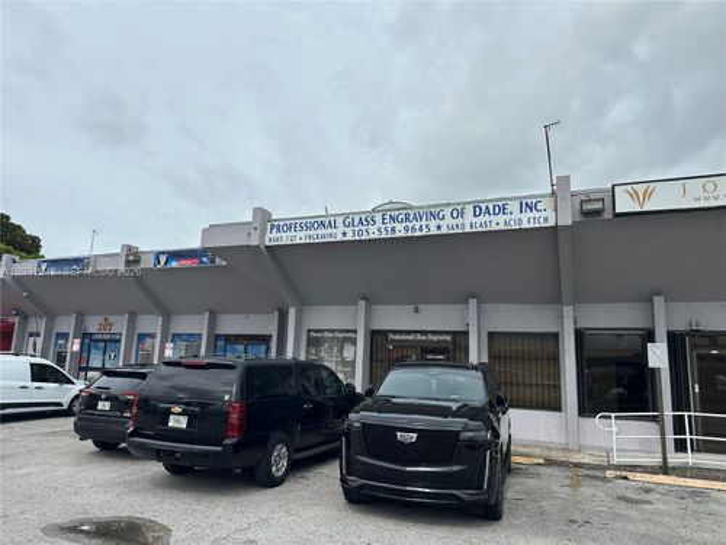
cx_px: 363
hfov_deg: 71.6
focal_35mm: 24
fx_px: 503
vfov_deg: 56.8
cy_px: 272
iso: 80
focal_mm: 6.86
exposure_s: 1/8197
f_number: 1.78
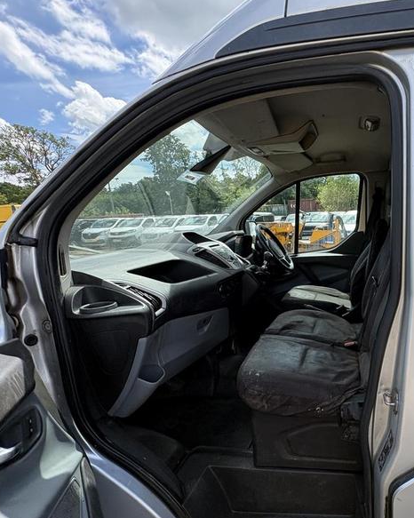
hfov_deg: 60.6
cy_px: 297
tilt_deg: -5.8
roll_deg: -5.2
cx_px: 327
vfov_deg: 77.2
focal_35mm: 21
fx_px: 322
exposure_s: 1/561
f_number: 2.2
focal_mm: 2.22
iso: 40
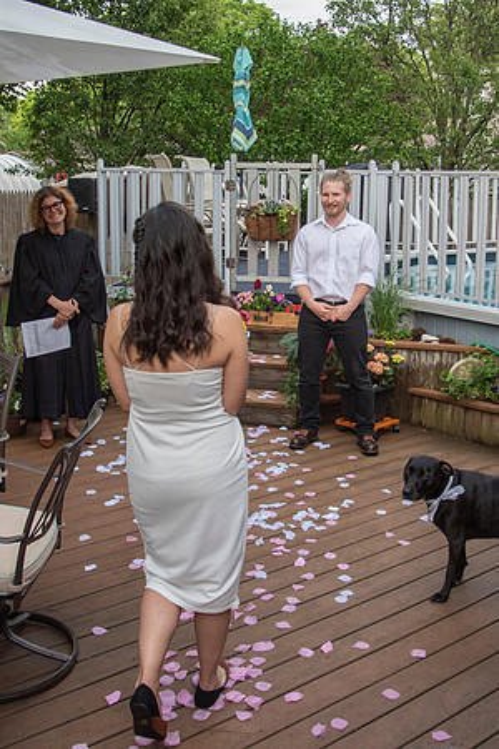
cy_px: 329
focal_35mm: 41
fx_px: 843
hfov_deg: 33.0
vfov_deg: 47.8
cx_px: 258
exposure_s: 1/200
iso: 100
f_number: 4
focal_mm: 24
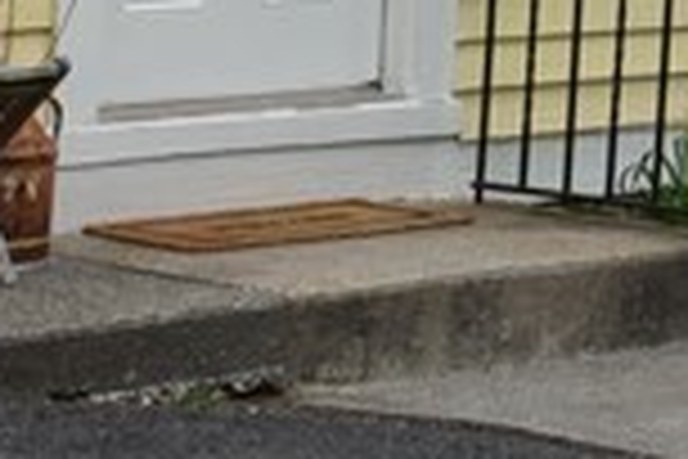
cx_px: 1952
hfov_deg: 7.3
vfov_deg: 5.2
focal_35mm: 255
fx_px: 4873
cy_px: -774
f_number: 9
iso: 200
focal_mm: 38
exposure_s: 1/320
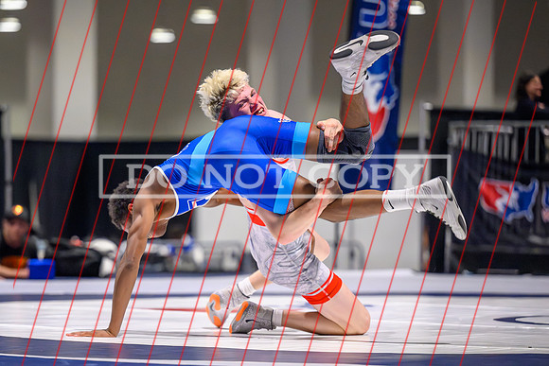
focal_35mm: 197
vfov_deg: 7.0
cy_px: 230
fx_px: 3001
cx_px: 222
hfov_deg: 10.5
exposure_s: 1/800
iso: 9000
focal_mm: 145
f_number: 2.8
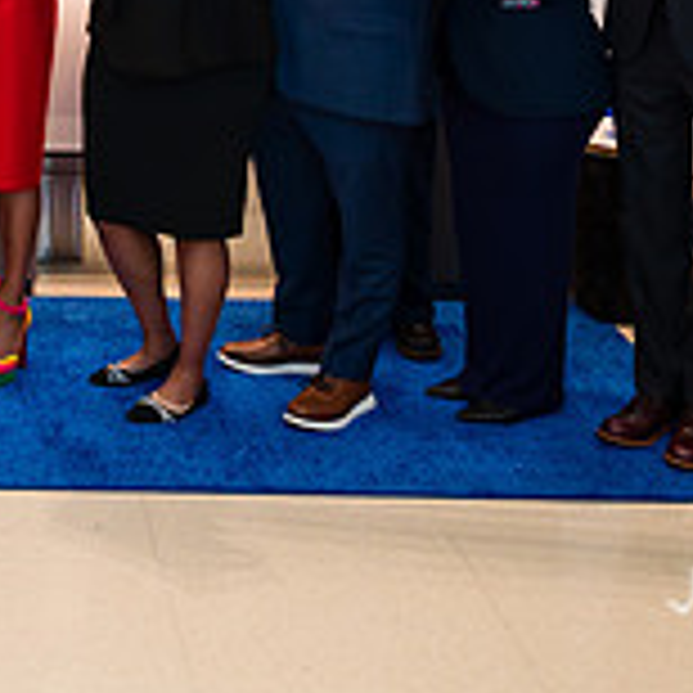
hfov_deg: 20.5
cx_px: -207
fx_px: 1744
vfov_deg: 20.8
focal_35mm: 77
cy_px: -158
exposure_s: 1/200
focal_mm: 24
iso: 800
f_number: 4
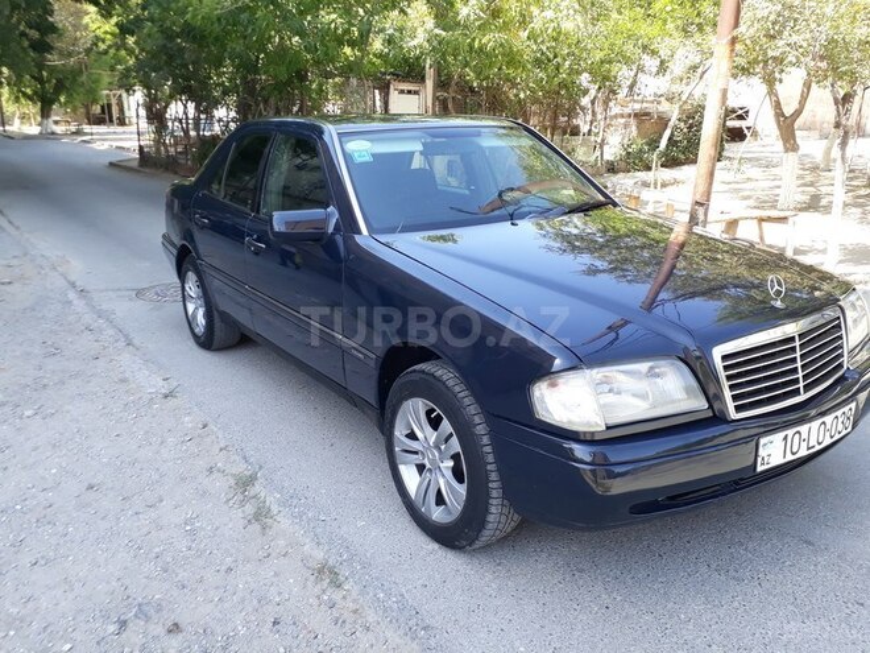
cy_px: 326
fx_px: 679
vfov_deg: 51.4
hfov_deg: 65.3
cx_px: 435
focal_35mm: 27
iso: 40
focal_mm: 3.6
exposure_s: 1/193
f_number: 1.9
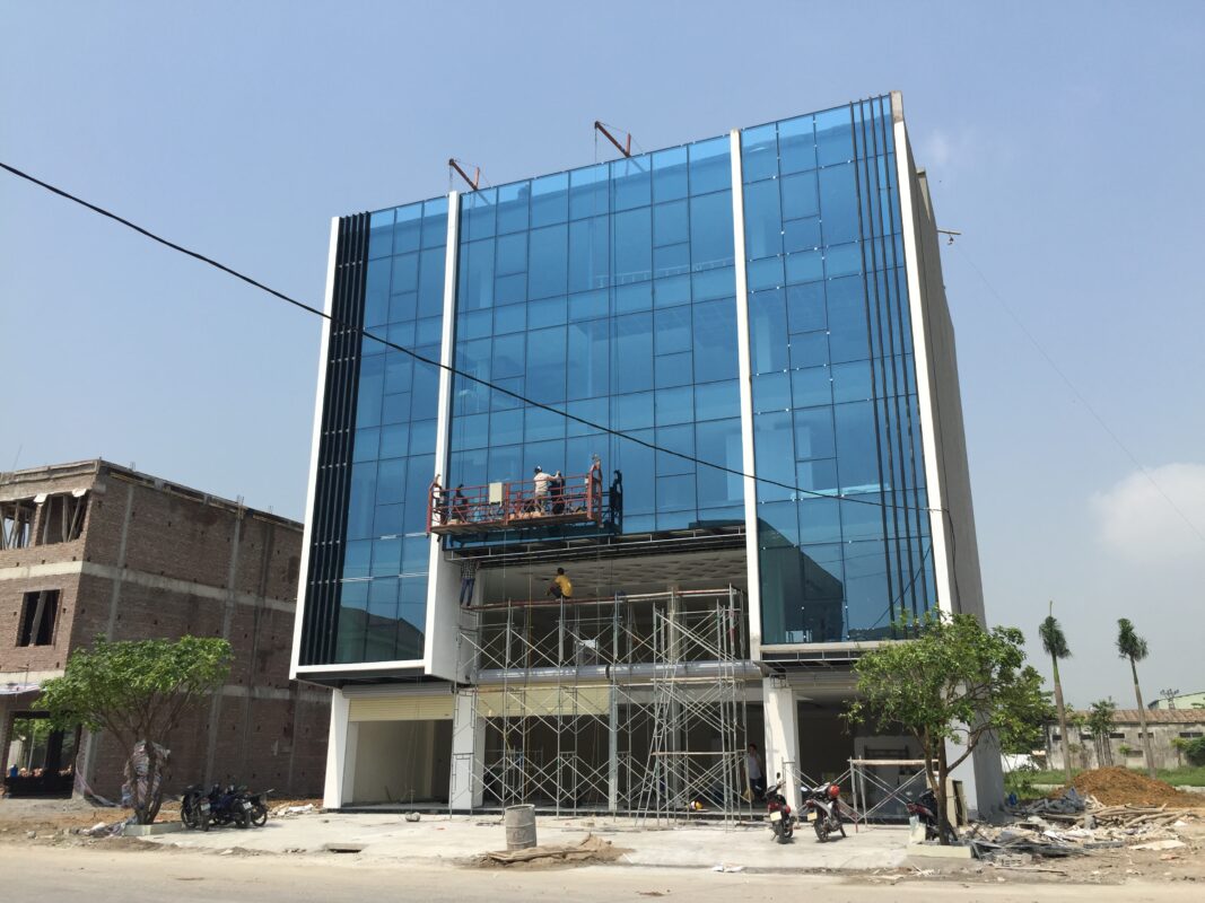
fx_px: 1009
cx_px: 602
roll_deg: -1.9
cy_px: 452
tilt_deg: +16.5
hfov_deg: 61.7
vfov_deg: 48.2
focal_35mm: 29
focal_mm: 4.15
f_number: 2.2
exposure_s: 1/1980
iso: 32
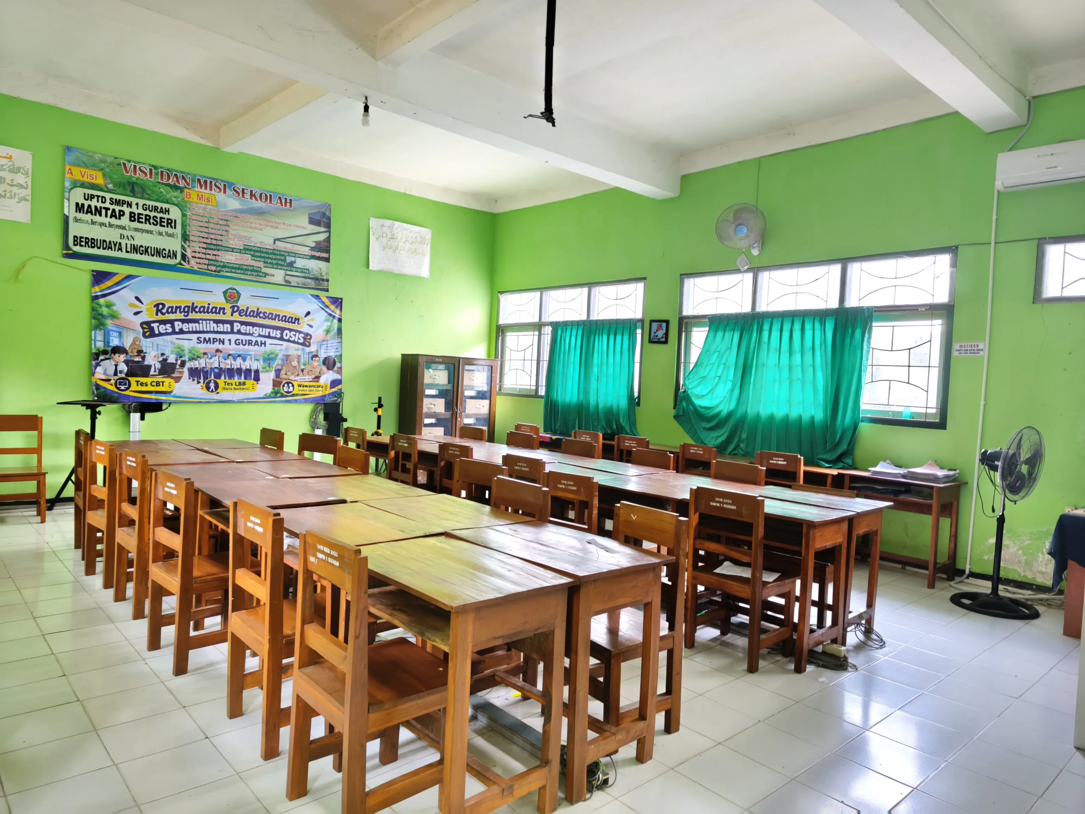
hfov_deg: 73.9
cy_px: 407
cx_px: 542
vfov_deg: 58.9
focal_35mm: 23
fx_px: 721
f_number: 1.7
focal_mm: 5.35
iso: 800
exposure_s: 1/33.3
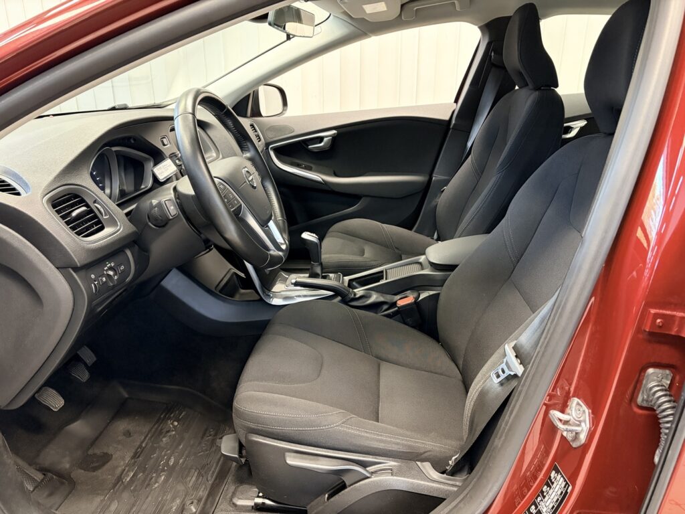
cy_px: 257
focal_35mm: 26
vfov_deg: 53.1
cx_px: 342
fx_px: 515
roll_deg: +0.2
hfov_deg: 67.3
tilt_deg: -21.9
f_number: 1.6
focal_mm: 5.96
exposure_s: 1/33
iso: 400
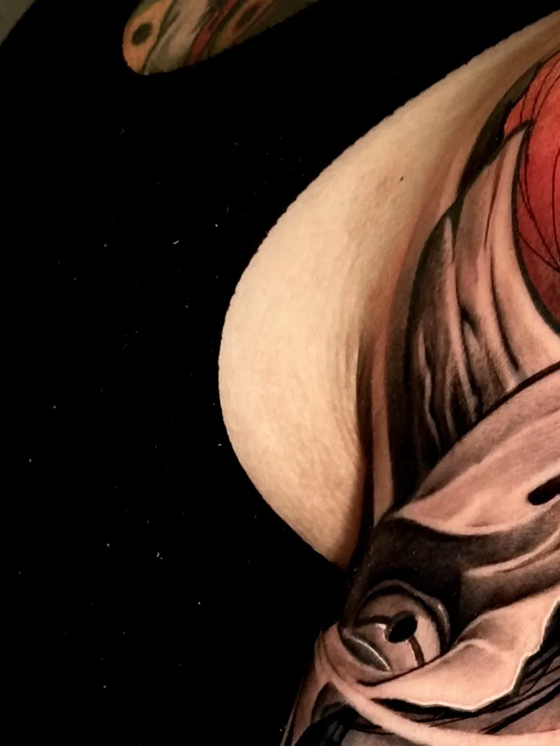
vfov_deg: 11.7
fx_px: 3537
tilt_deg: -24.6
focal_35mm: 164
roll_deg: -21.3
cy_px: 1032
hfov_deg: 9.0
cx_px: 184
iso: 80
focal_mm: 6.86
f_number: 1.78
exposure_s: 1/60
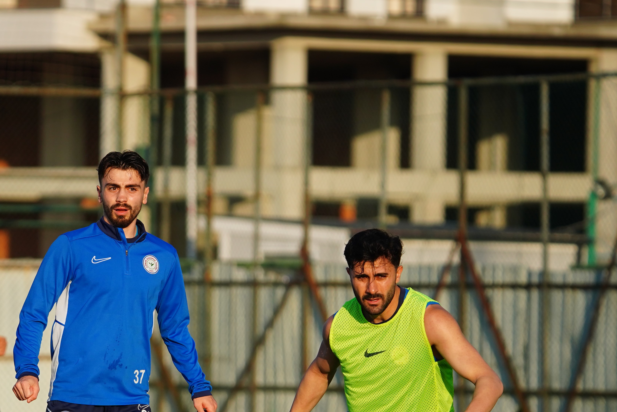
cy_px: 311
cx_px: 162
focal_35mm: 526
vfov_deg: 2.6
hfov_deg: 3.9
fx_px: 9014
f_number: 5.6
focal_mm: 293
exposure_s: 1/2000
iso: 500
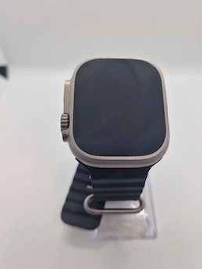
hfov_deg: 51.3
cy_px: 137
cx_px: 111
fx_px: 210
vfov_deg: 65.3
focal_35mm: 27
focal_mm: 6.4
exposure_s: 1/182
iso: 50
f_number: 1.8
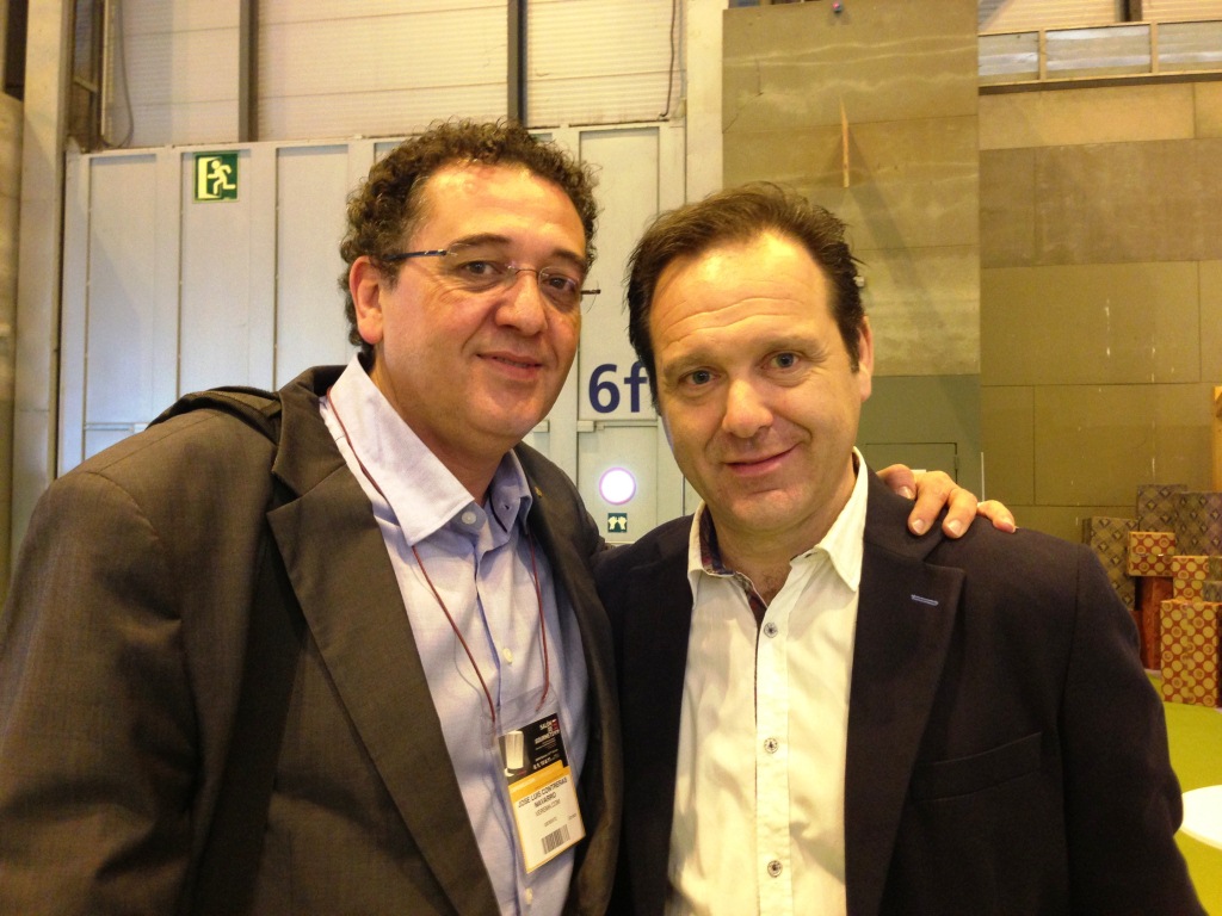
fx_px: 1165
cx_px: 611
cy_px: 458
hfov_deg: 55.4
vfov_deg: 42.9
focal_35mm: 33
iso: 200
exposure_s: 1/20
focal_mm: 4.13
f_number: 2.4
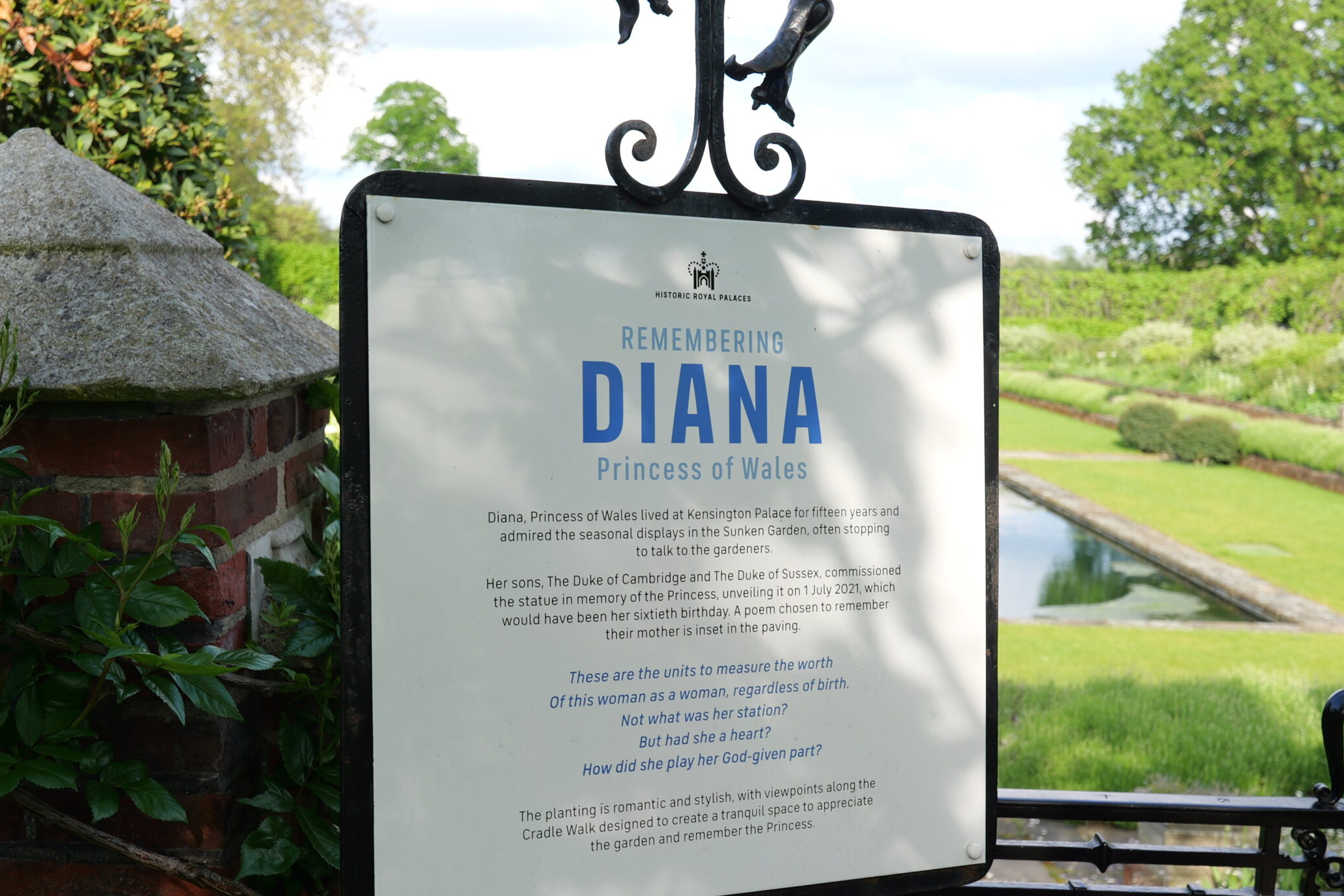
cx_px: 609
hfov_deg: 47.3
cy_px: 539
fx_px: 1531
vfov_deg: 32.5
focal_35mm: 41
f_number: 5
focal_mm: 22
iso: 100
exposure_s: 1/160
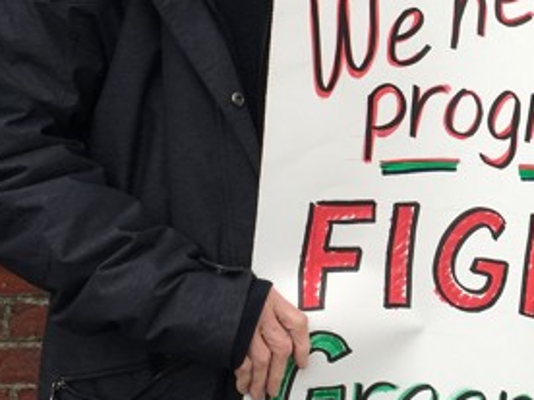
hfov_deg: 22.4
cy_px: 81
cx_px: 530
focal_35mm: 84
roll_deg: -0.5
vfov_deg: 17.4
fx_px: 1296
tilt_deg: -14.5
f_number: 2.2
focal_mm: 4.15
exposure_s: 1/373
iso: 25
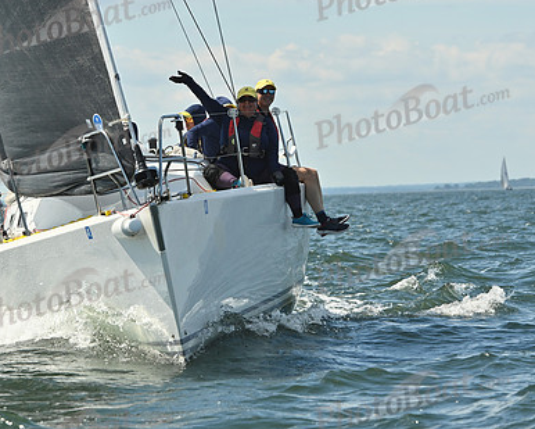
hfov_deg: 8.1
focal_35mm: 240
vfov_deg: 6.4
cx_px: 244
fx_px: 3801
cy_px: 205
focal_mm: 170
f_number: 9
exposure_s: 1/1250
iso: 250
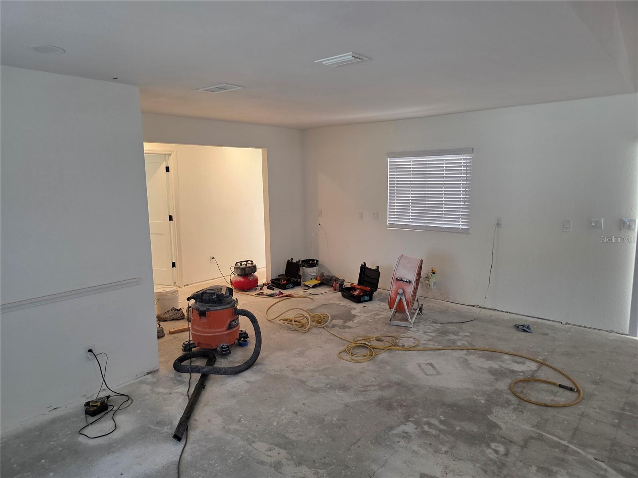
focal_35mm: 23
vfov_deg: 58.9
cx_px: 319
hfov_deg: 73.9
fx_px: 424
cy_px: 239
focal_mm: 6.3
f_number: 1.7
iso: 200
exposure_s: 1/120
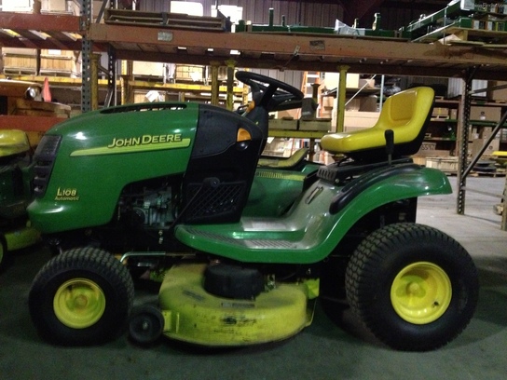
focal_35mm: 35
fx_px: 513
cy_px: 190
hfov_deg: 52.6
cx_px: 254
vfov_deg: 40.7
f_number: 2.4
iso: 800
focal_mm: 4.28
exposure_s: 1/15
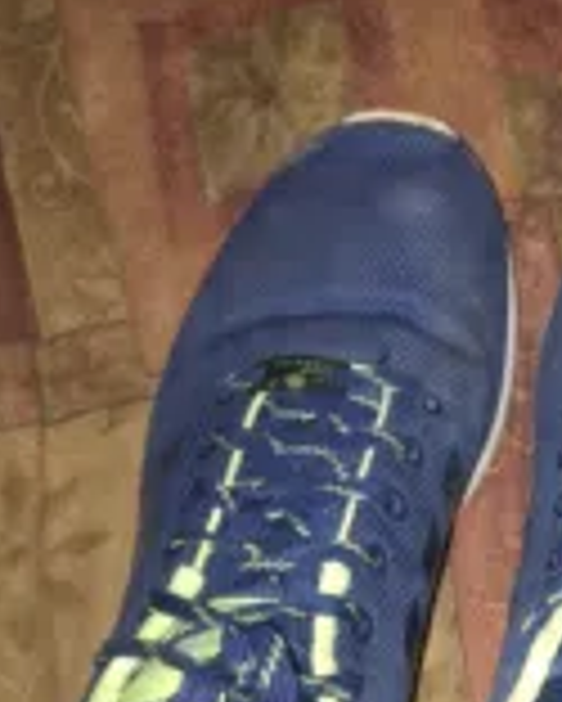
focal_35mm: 70
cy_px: 441
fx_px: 1454
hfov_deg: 21.2
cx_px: 549
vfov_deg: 27.0
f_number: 1.8
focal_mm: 3.99
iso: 20
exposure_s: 1/20
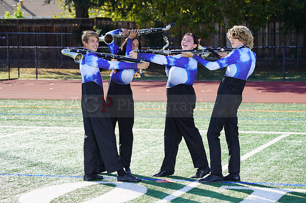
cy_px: 102
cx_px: 153
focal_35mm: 114
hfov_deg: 18.0
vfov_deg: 12.0
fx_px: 968
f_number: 6.3
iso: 100
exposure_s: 1/200
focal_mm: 114
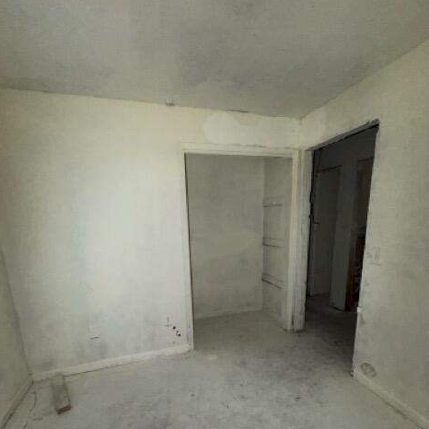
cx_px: 211
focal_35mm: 17
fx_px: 238
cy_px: 268
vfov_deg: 82.4
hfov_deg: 84.0
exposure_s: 1/34
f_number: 2.2
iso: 250
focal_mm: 2.22
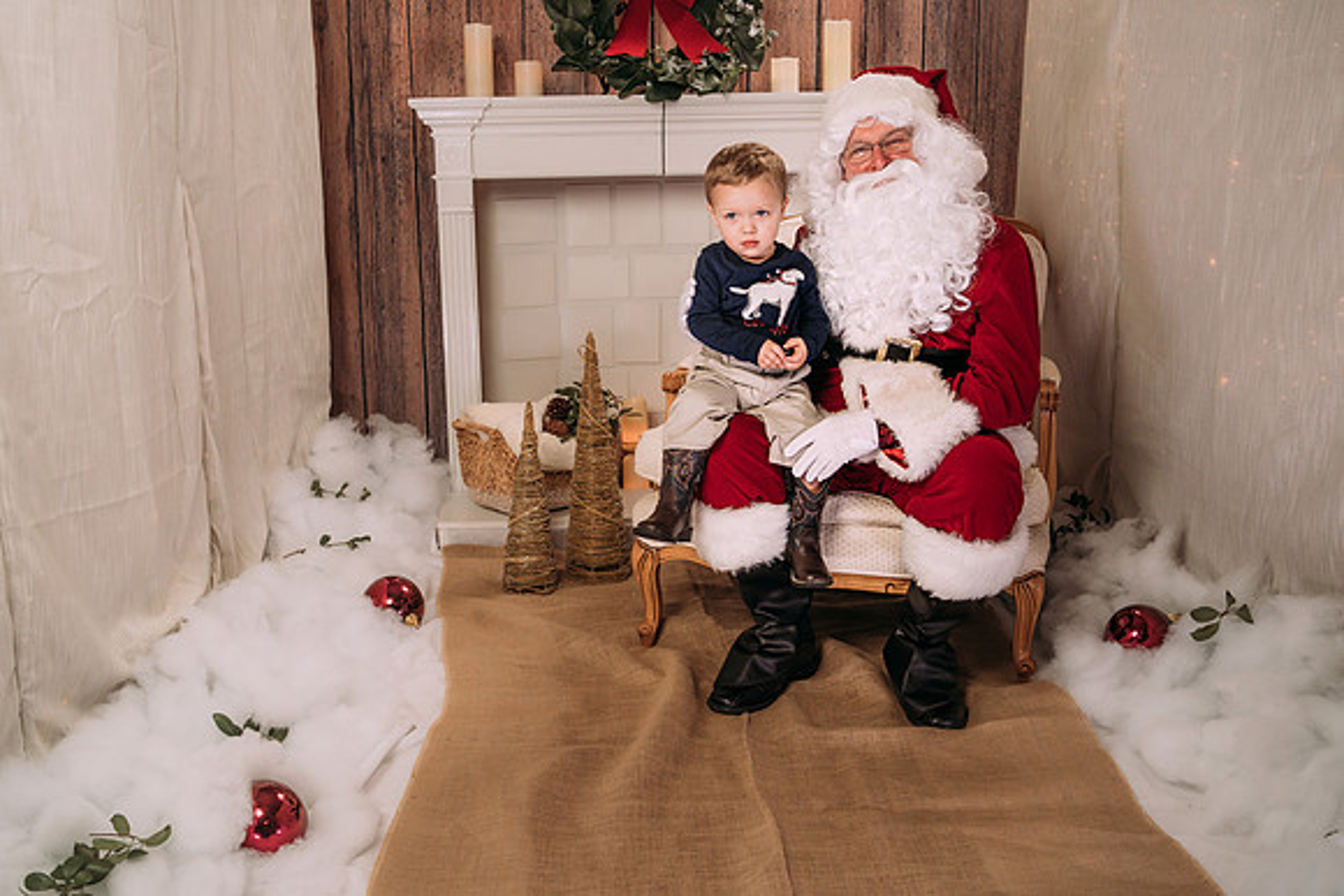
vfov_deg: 34.2
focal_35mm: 39
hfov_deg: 49.5
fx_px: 1457
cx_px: 637
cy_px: 424
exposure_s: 1/125
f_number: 5.6
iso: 200
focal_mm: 35
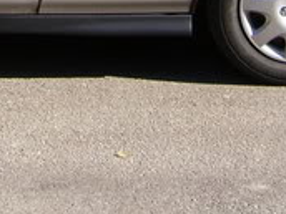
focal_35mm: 167
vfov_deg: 8.5
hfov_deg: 11.6
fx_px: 1380
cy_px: -201
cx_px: -68
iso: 80
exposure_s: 1/350
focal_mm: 6
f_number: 4.8
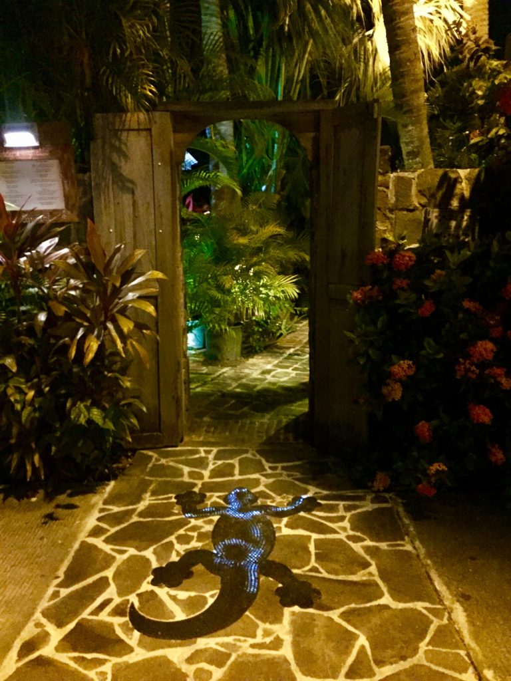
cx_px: 256
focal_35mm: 29
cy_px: 340
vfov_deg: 61.7
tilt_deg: -8.0
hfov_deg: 48.2
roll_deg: +0.3
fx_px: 571
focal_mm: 4.15
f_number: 2.2
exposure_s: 1/17
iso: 2000
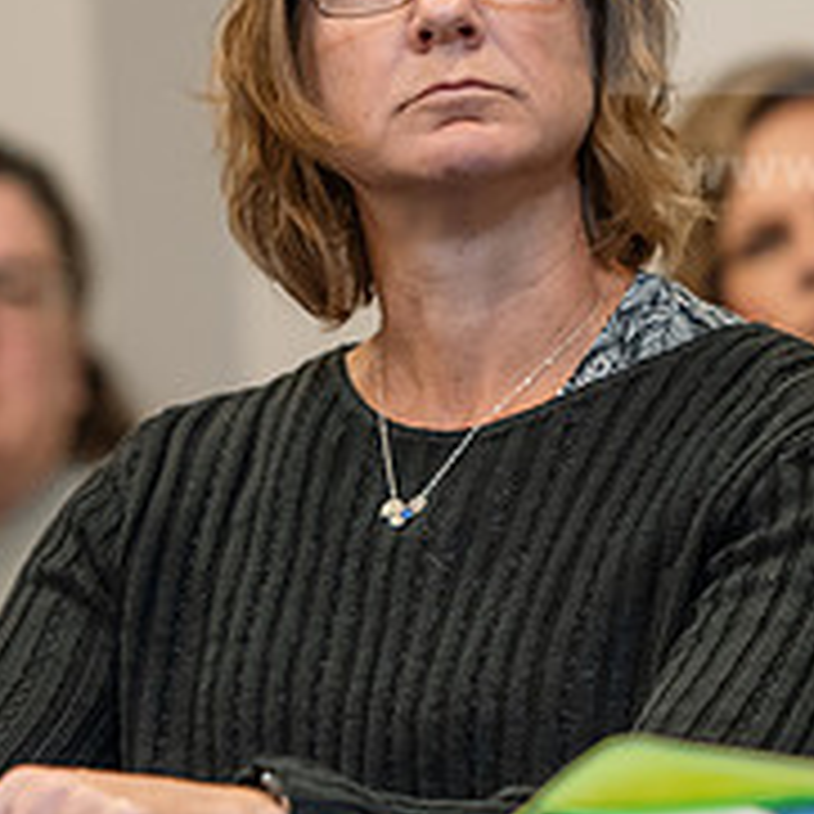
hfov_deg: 4.4
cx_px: 472
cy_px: 263
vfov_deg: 4.4
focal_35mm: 395
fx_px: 10509
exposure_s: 1/200
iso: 1000
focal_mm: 145
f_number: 2.8
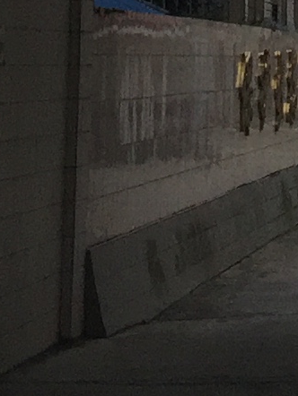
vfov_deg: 8.3
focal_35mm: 214
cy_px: -640
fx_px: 2454
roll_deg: +2.1
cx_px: 600
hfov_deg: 6.7
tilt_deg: +15.7
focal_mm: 4.15
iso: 32
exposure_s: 1/3049
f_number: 2.2
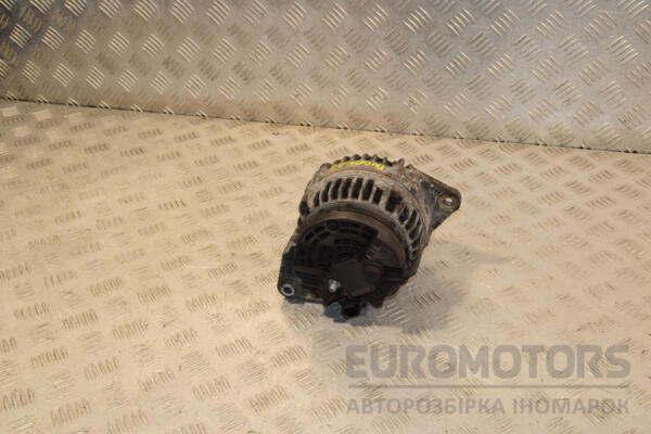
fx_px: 814
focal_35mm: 45
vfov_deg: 29.9
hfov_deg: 43.6
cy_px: 217
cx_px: 326
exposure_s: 1/200
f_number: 9
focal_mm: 30
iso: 800
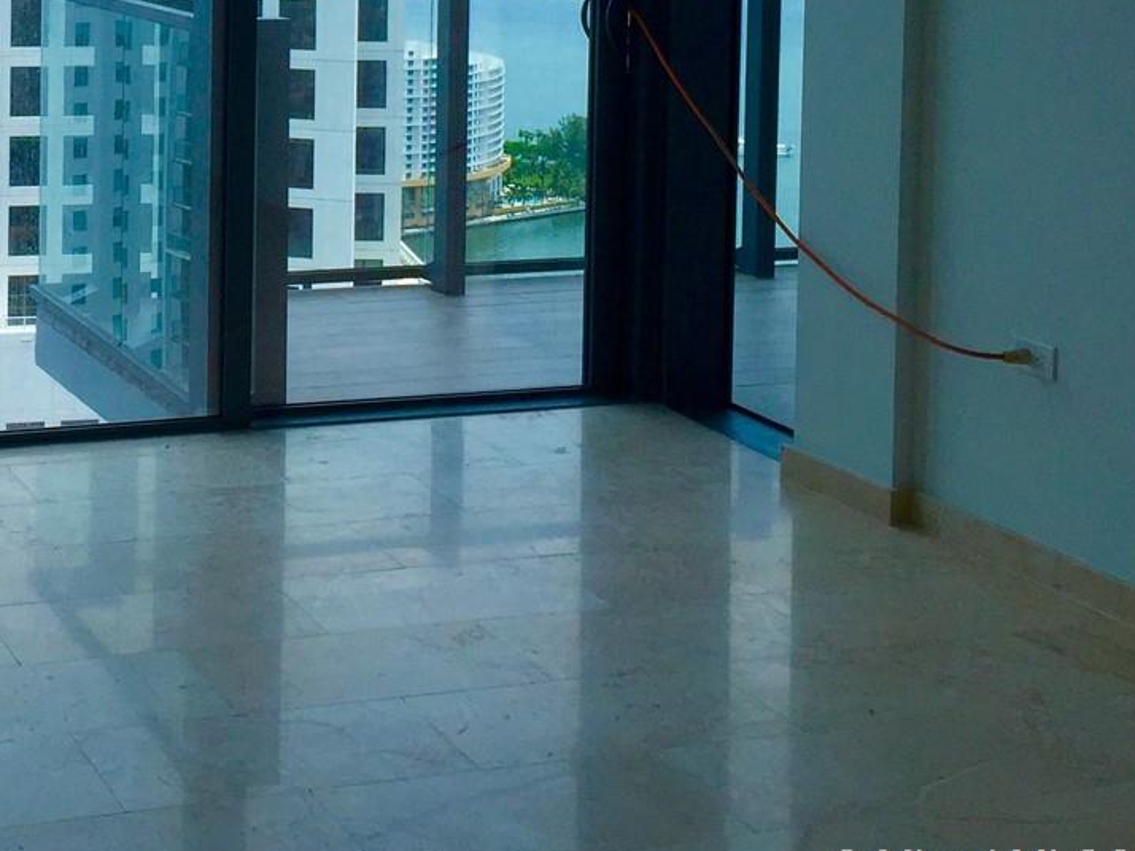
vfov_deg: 21.6
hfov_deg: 28.5
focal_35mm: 65
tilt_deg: -4.7
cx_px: 75
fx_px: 2131
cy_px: -54
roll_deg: -0.5
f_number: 2.2
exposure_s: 1/1163
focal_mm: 4.15
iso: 32
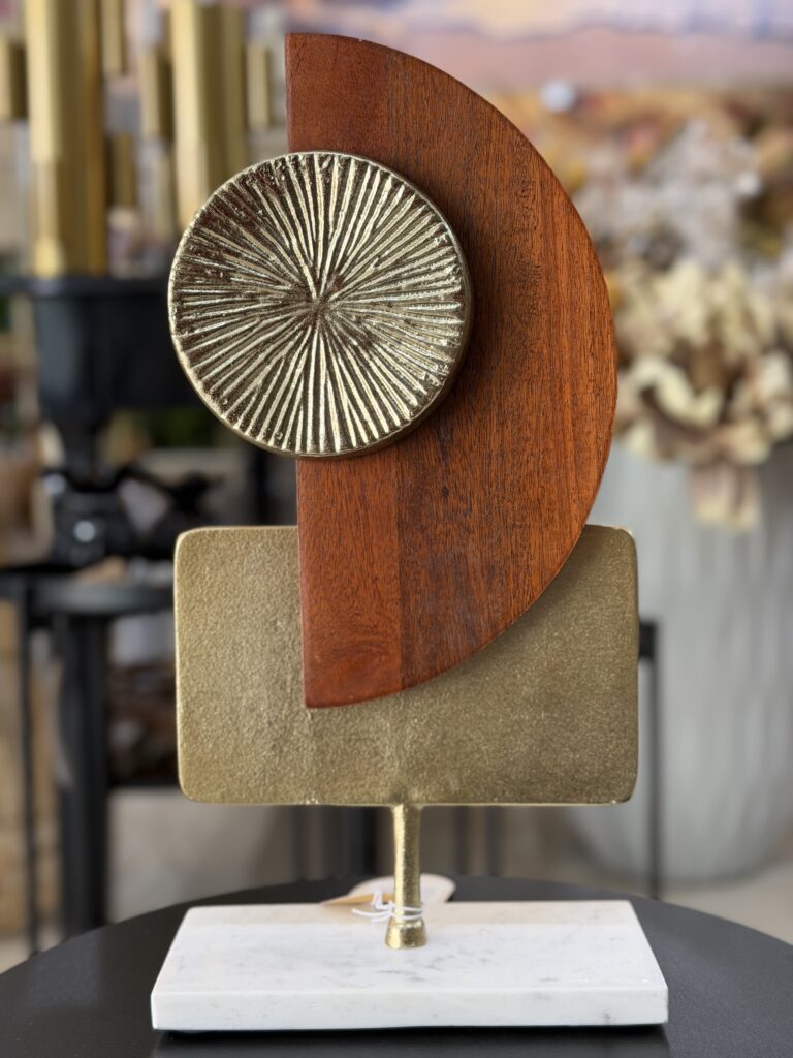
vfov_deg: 39.7
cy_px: 529
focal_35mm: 48
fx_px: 1466
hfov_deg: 30.3
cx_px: 396
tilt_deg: -4.7
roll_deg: +0.5
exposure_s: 1/60
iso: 100
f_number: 1.78
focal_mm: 6.76
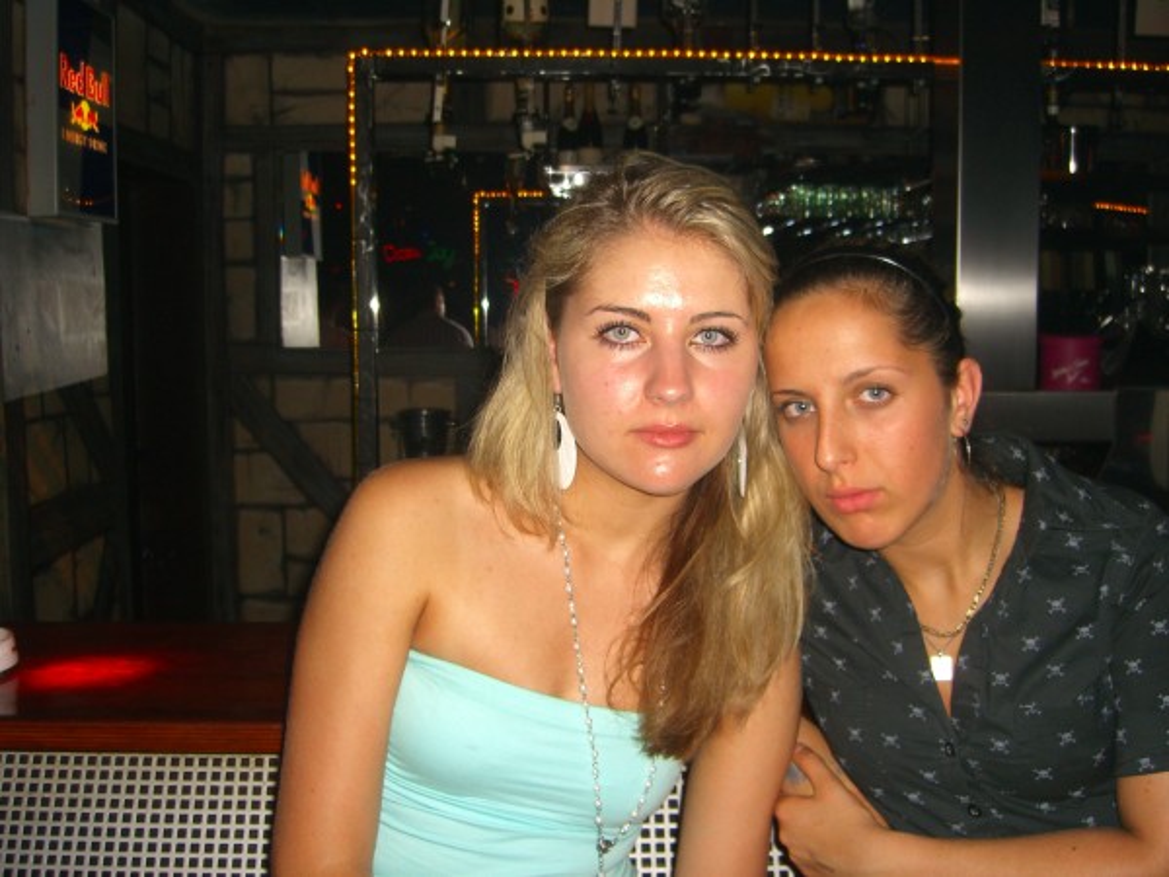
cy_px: 438
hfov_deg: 49.0
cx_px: 584
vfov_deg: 37.7
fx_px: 1283
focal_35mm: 38
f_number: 2.8
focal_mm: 7.9
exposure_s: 1/60
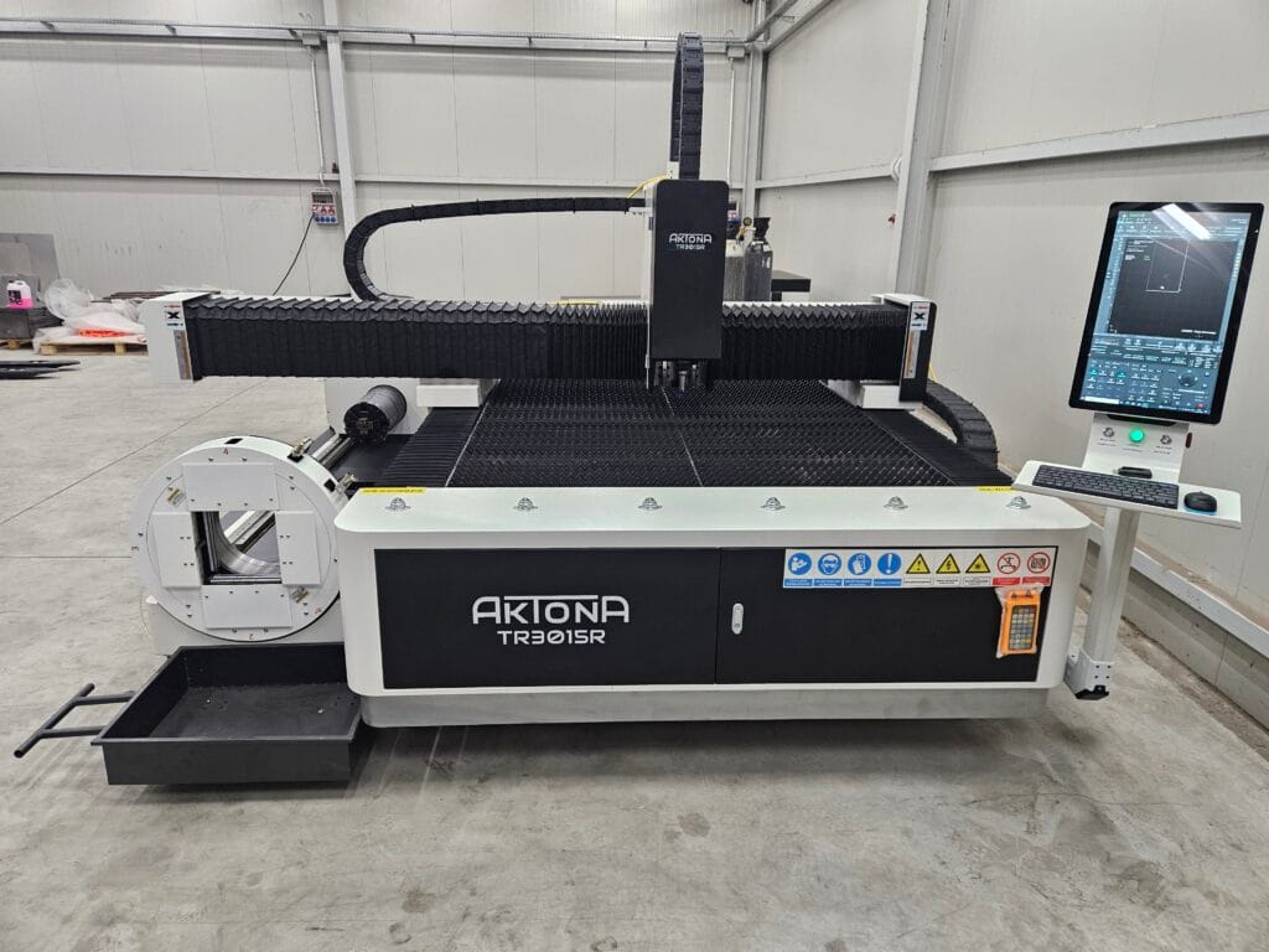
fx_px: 843
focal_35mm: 23
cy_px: 476
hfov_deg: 73.9
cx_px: 634
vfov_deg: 58.9
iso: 400
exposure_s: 1/100
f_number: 1.8
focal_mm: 5.4
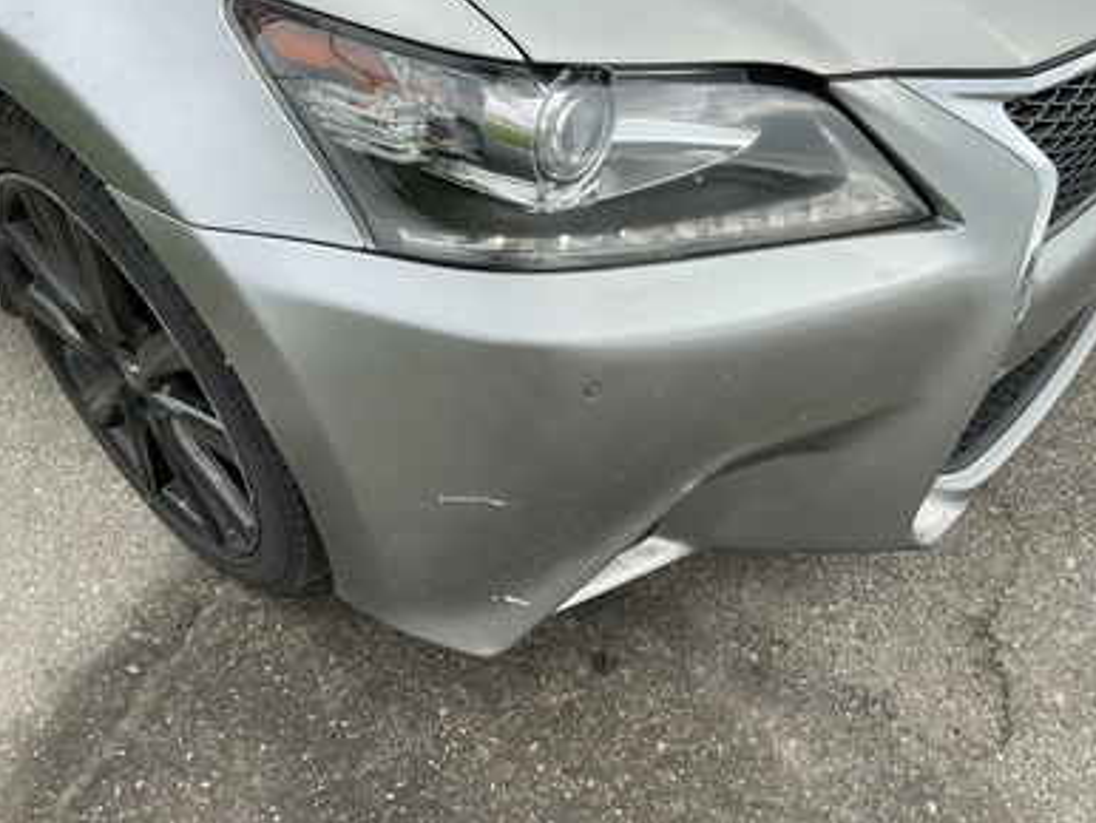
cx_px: 557
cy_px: 414
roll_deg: +0.7
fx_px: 919
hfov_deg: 61.6
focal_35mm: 29
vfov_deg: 48.3
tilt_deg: -41.1
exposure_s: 1/529
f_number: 1.8
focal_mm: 3
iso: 25
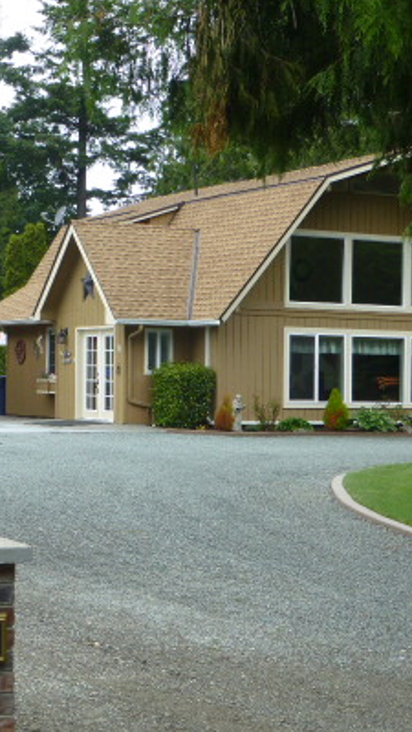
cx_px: 143
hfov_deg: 14.7
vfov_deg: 25.9
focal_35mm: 82
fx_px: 1593
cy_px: 342
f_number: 4.2
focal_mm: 8.5
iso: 100
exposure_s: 1/160
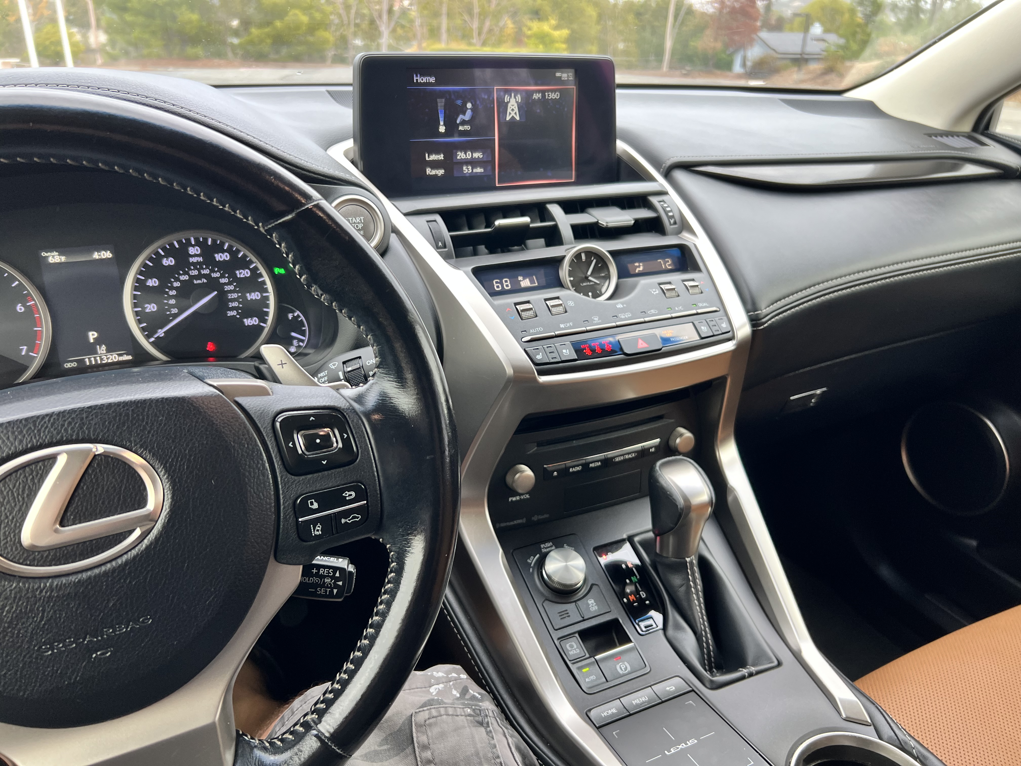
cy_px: 383
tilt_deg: -26.2
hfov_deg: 67.3
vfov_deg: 53.1
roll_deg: -0.5
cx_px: 510
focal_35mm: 26
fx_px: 767
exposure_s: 1/121
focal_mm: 5.7
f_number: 1.5
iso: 100
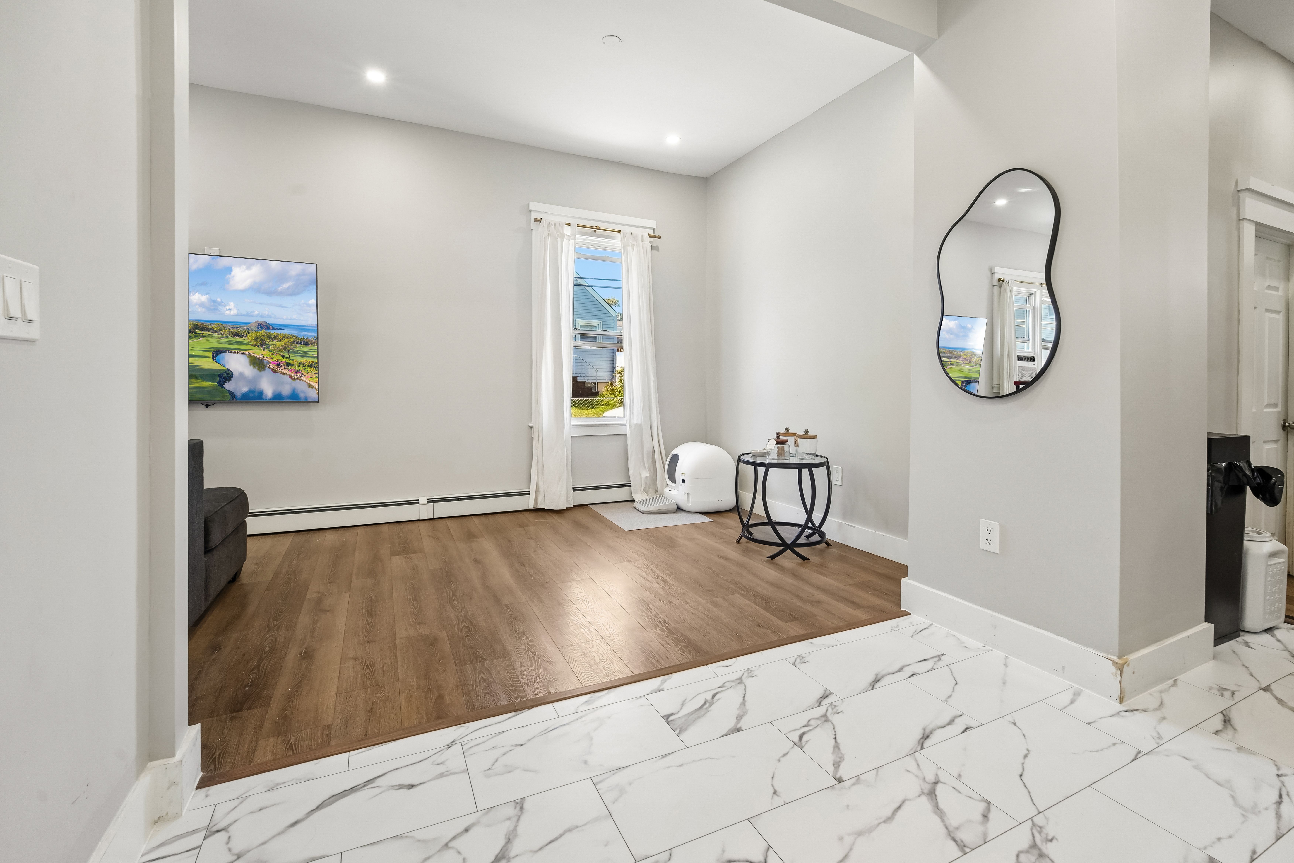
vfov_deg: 81.2
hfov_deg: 104.3
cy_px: 432
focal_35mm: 14
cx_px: 647
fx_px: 503
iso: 1000
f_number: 7.1
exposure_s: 1/50
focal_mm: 14
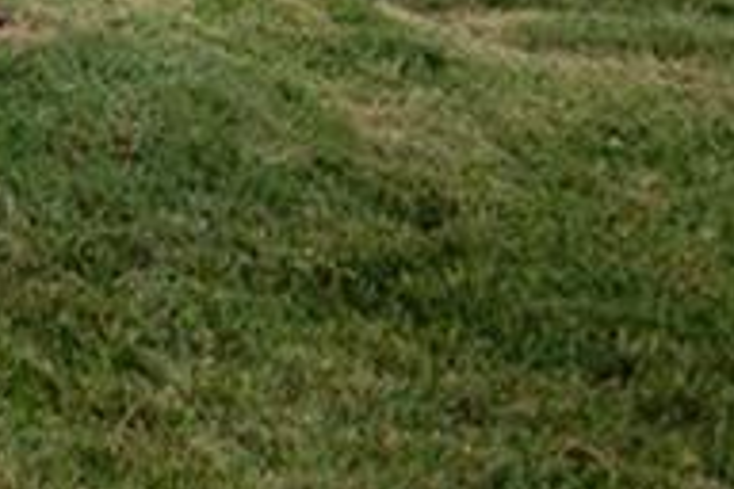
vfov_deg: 8.4
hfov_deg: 11.1
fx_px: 3038
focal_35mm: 149
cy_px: -695
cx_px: -1151
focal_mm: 28
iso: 100
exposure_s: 1/2000
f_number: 2.8
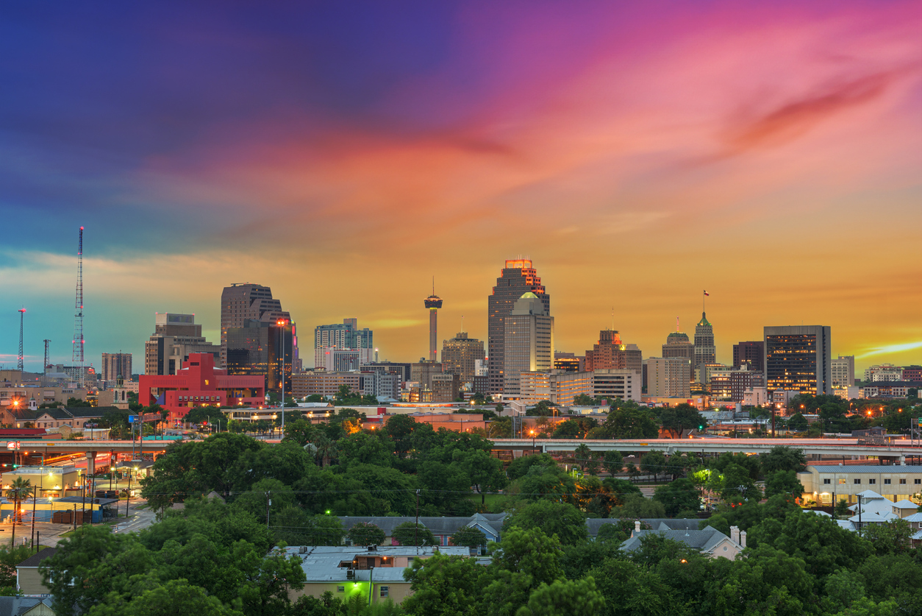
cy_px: 308
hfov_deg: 39.6
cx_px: 461
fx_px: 1281
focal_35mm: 50
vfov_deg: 27.0
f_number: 11
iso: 64
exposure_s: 20
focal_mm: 50
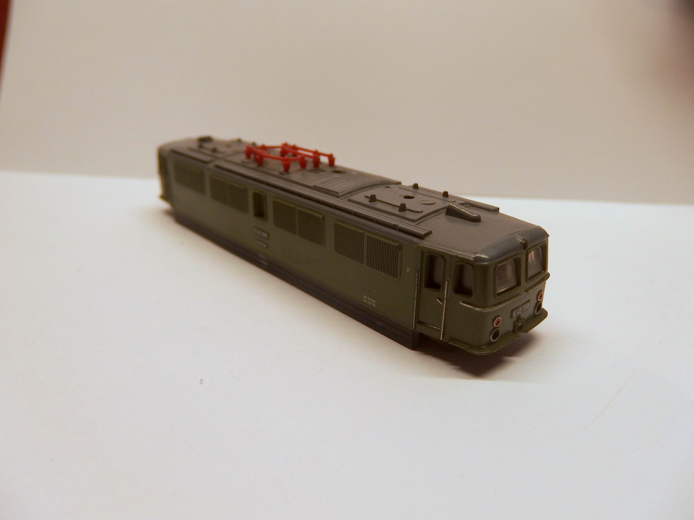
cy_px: 260
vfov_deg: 53.1
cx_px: 347
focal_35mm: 26
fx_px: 521
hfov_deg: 67.3
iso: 100
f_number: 2.5
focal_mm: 4.7
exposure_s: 1/125
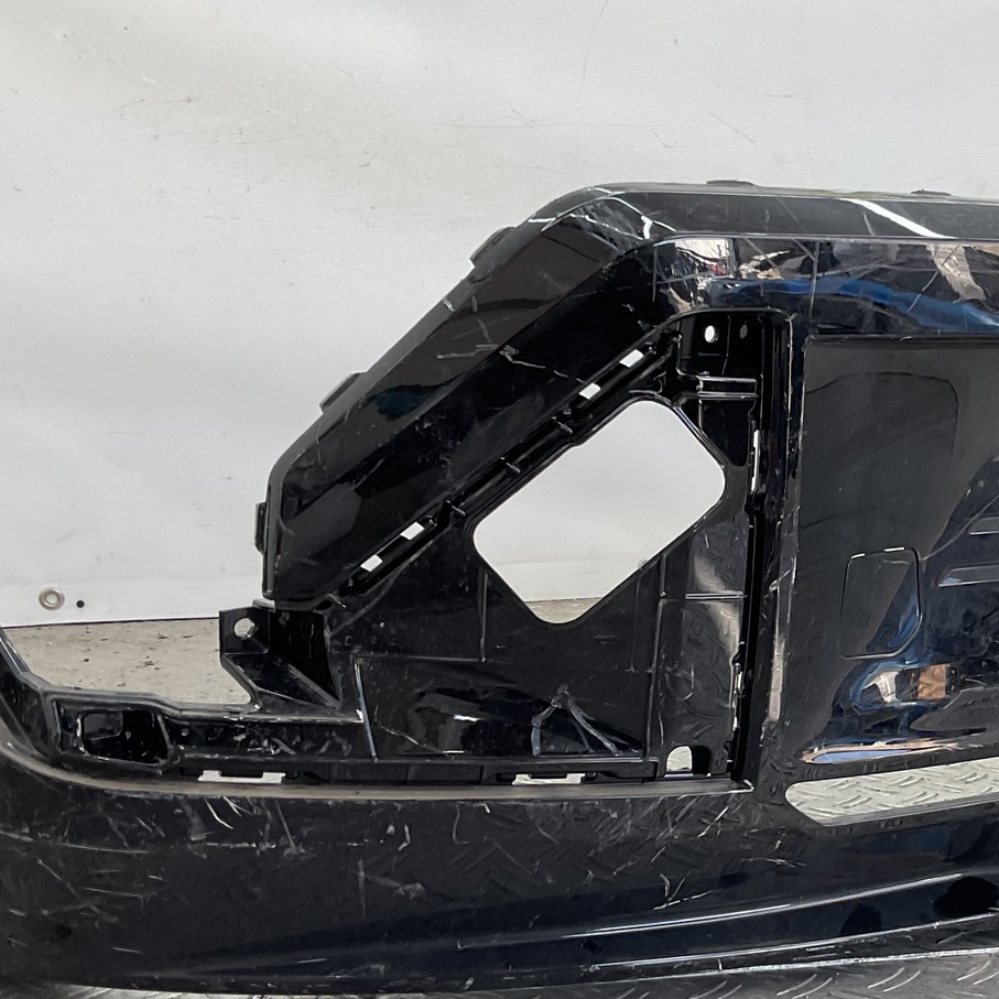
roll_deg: +0.1
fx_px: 1861
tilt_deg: -8.5
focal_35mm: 57
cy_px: 566
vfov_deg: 30.0
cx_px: 902
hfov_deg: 28.8
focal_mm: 3
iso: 25
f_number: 1.8
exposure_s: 1/120
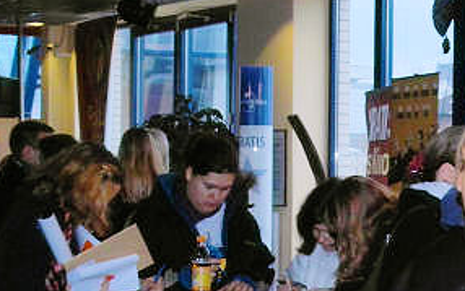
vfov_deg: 11.2
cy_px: 168
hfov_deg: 17.3
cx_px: 501
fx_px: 1483
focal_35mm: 117
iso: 400
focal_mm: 24
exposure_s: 1/60
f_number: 4
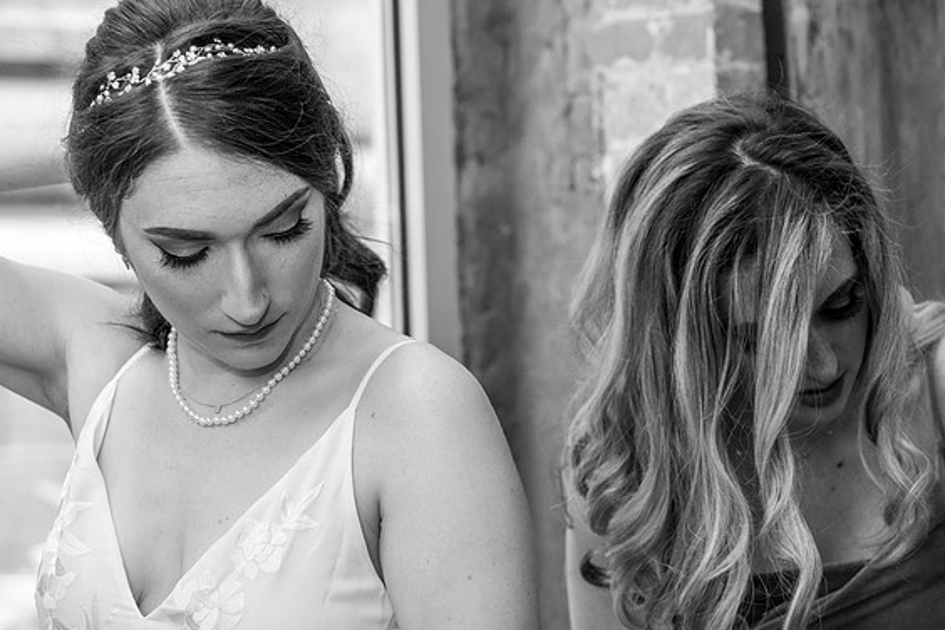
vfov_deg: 18.9
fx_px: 1890
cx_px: 464
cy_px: 321
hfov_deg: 28.1
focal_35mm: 72
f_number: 5
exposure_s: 1/100
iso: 800
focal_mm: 70
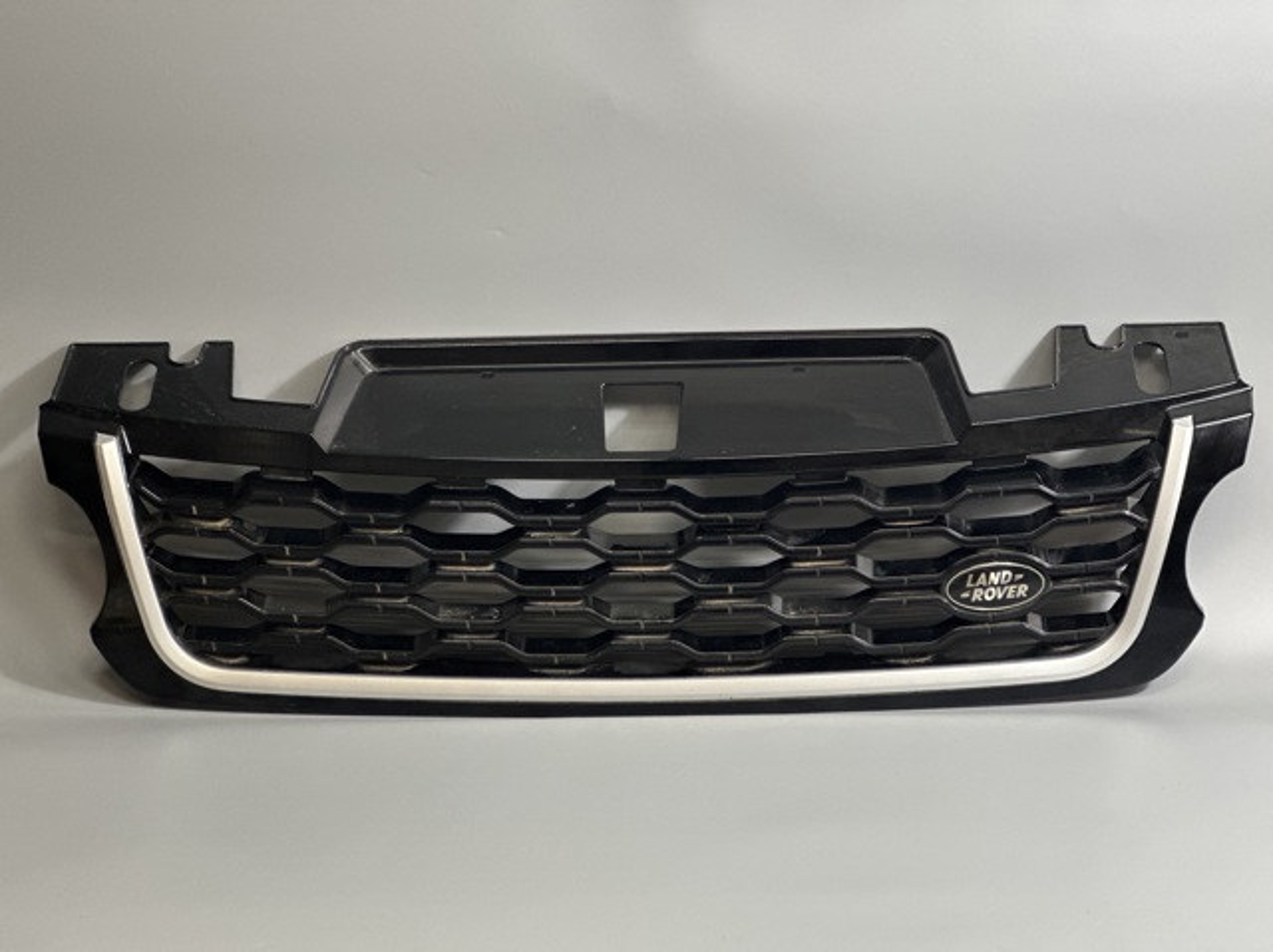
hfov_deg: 25.4
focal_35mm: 77
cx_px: 636
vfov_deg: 19.1
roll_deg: +0.9
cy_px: 476
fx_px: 2830
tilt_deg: -15.0
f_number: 2.8
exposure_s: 1/33
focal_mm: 9
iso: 200
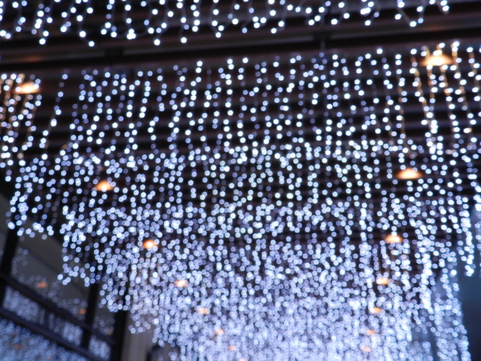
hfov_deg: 49.0
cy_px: 180
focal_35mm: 38
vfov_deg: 37.7
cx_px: 240
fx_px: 528
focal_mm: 6.7
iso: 400
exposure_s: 1/40
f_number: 4
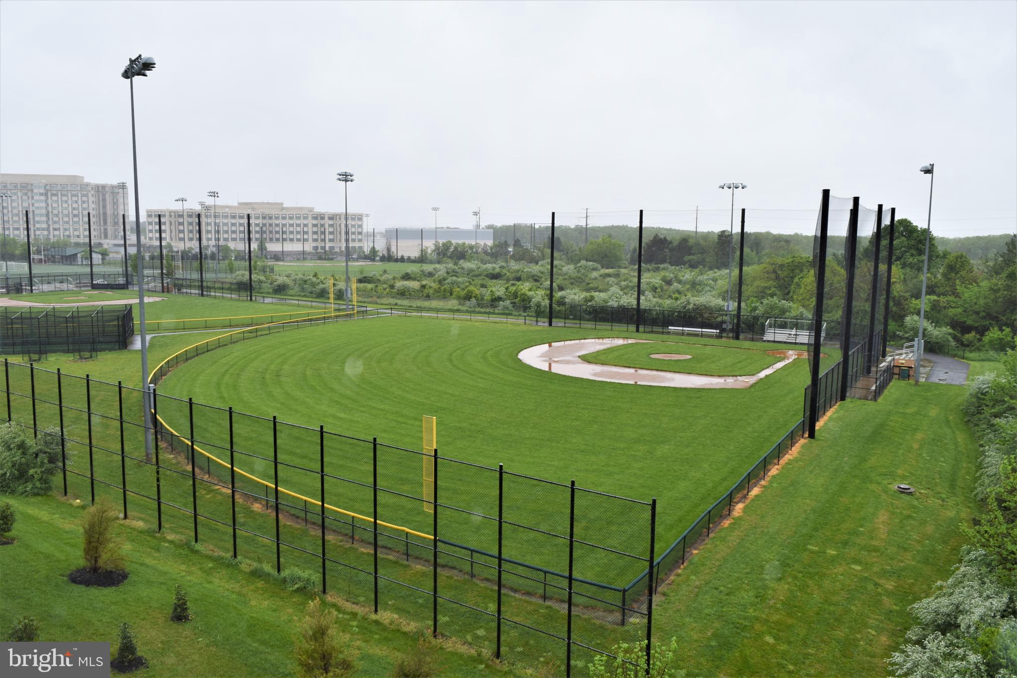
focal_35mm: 27
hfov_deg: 67.4
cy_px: 339
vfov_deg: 47.9
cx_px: 508
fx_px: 763
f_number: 6.3
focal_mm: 18
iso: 100
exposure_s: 1/200
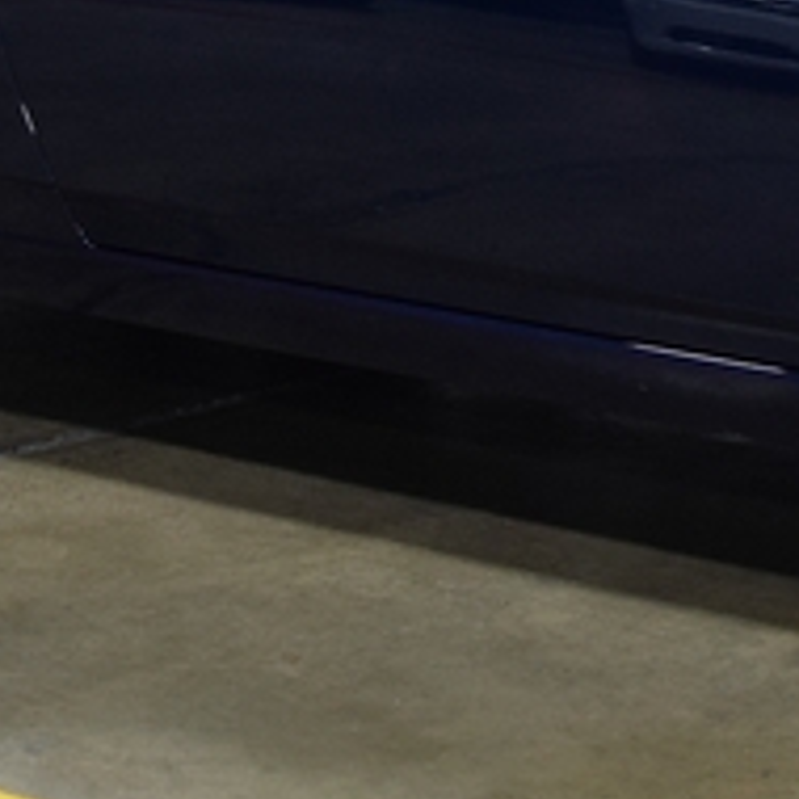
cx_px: 862
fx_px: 3238
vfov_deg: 13.3
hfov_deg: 13.8
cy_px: -410
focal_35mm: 124
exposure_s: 1/60
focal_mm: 18
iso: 800
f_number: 3.5
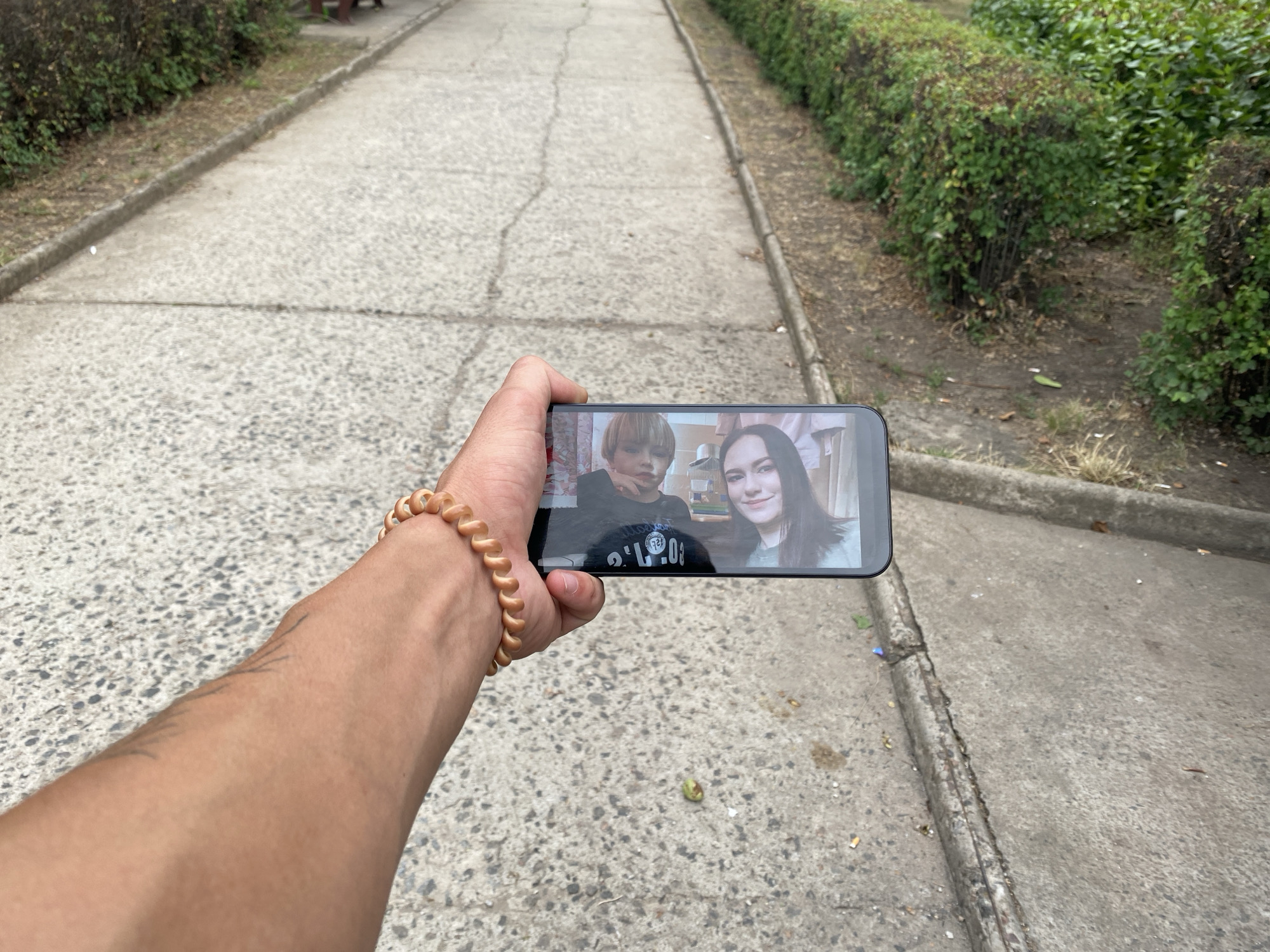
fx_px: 954
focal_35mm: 26
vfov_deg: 53.1
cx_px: 635
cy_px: 476
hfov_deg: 67.3
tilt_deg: -33.2
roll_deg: -1.0
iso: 32
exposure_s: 1/166
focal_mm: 4.25
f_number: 1.8
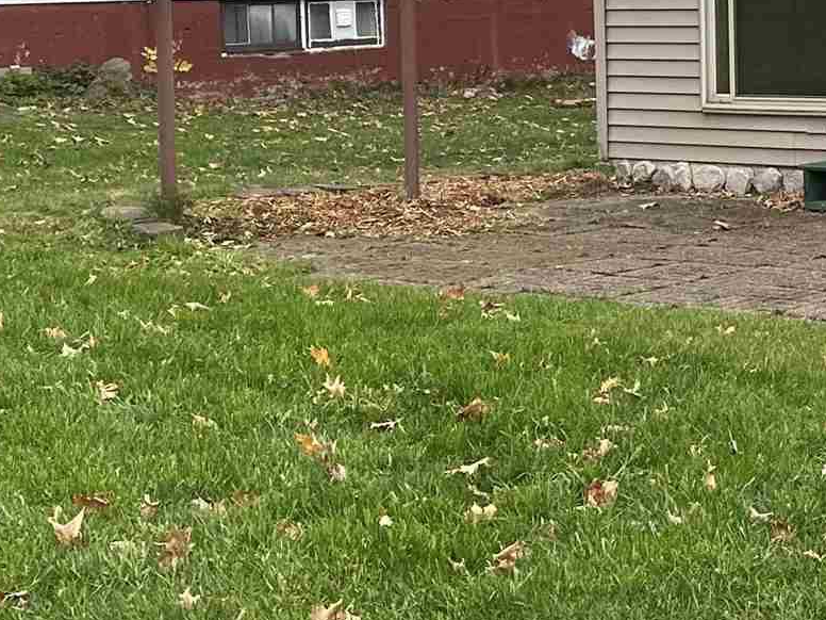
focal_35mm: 95
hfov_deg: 19.4
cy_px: 13
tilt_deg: -1.0
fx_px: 2267
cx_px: 1009
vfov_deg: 15.3
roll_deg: +2.1
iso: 80
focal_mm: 6.86
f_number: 1.78
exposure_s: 1/361
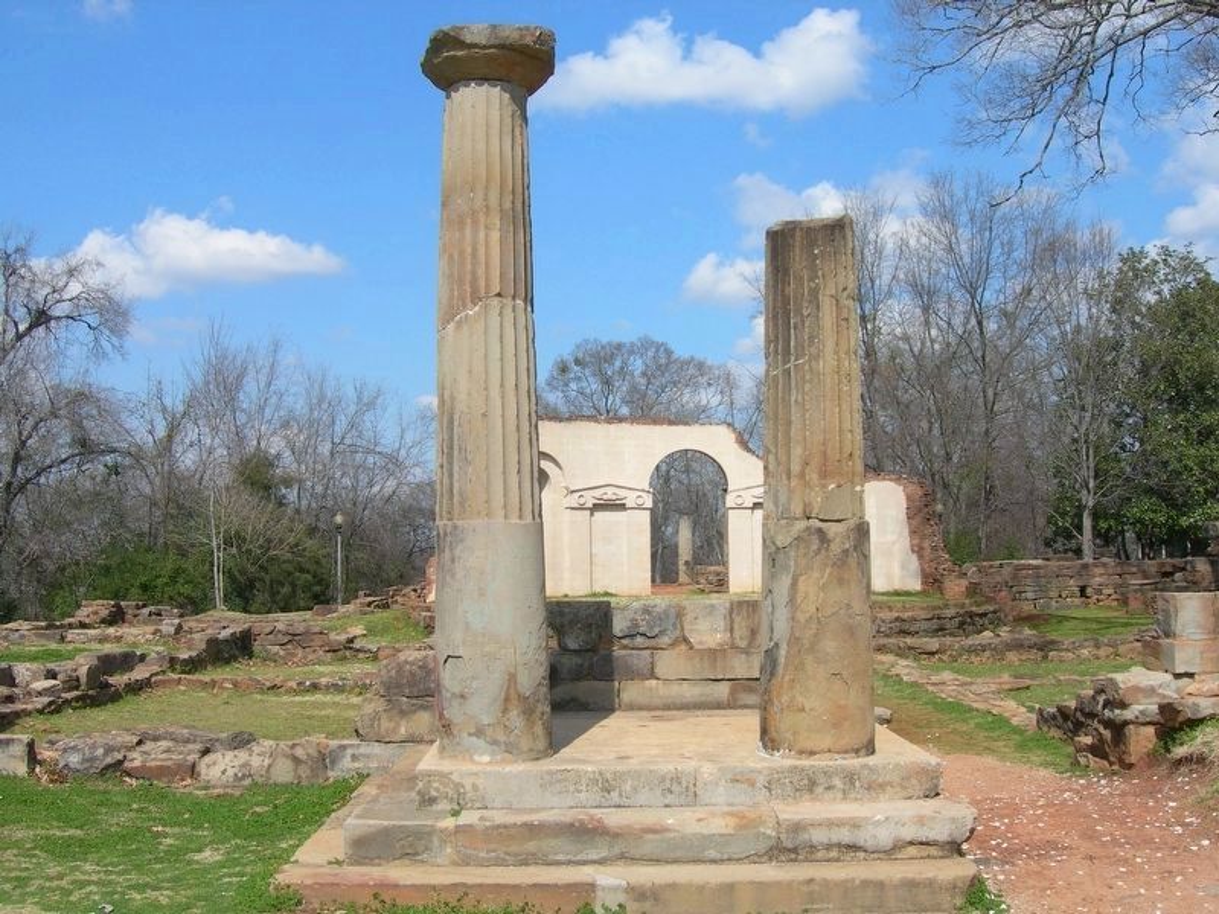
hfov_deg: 49.0
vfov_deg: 37.7
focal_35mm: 38
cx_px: 610
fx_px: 1338
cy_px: 457
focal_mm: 7.8
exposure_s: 1/504
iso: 50
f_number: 4.8
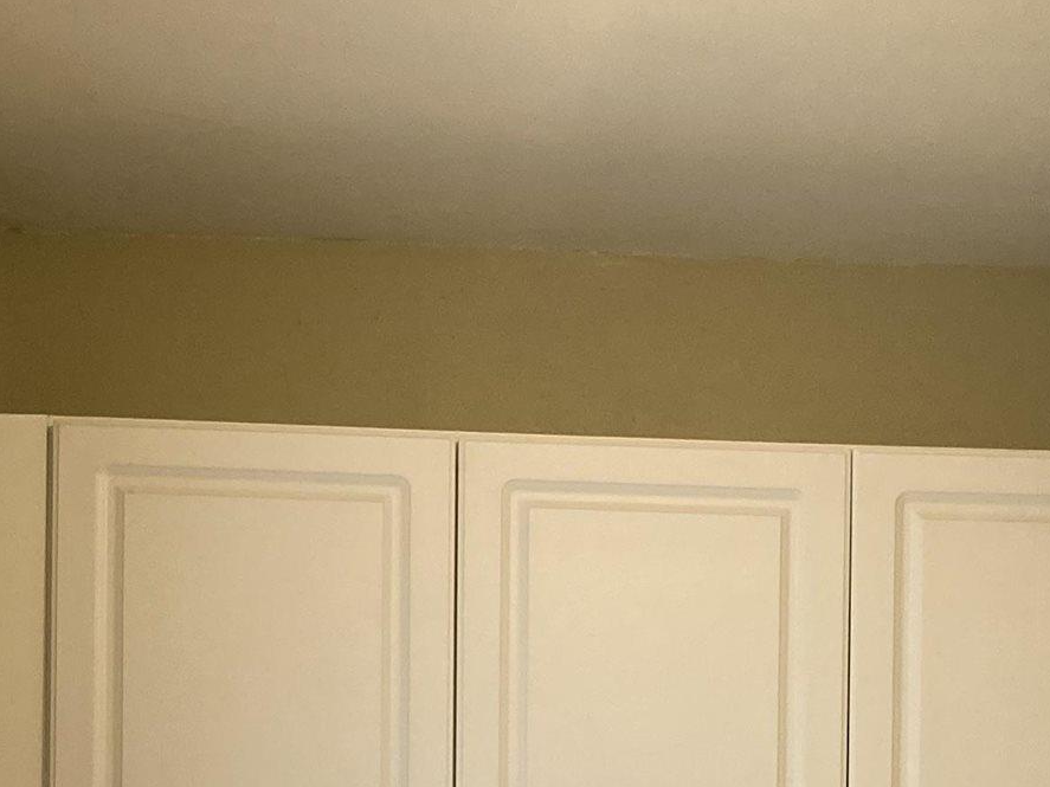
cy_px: 1281
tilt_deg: -0.6
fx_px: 2942
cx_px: 735
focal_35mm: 97
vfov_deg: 14.0
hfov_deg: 20.1
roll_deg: -1.2
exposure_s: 1/60
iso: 80
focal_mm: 3.99
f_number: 1.8
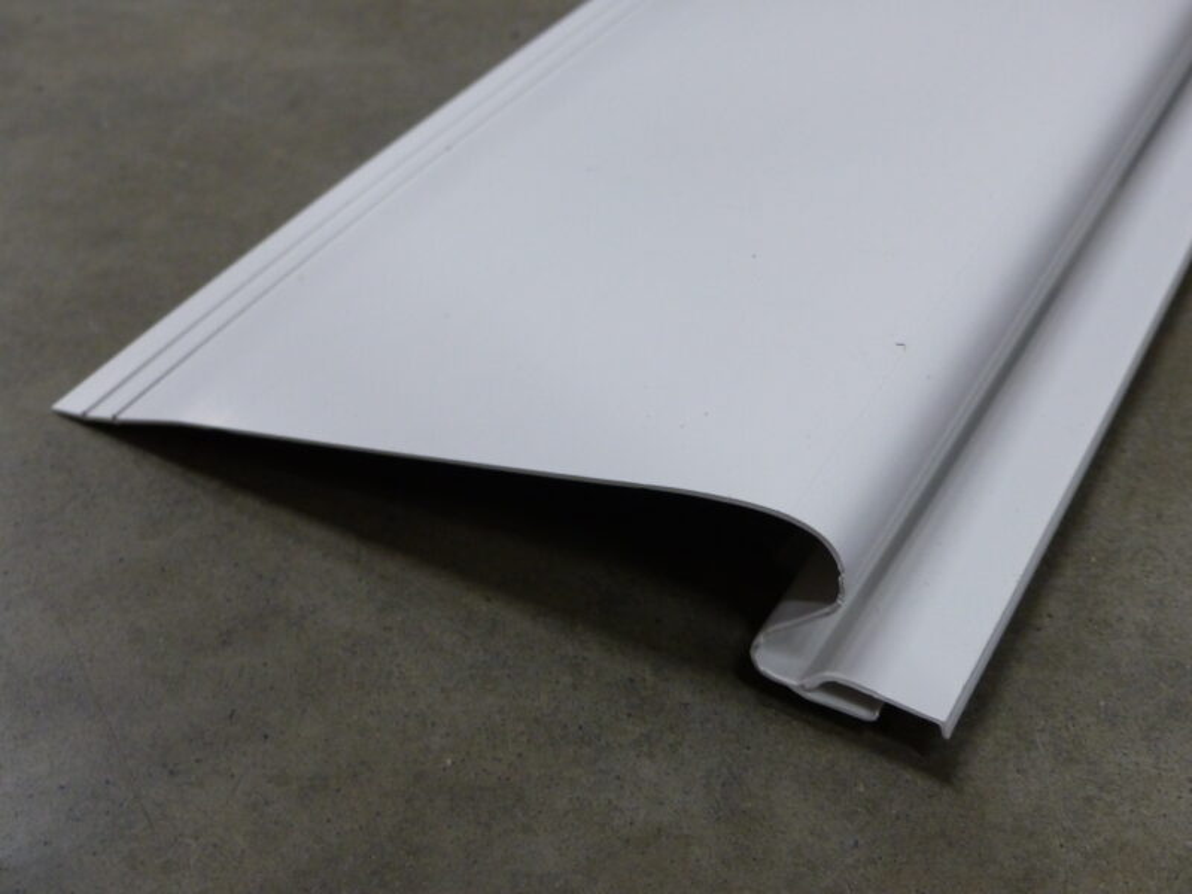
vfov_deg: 32.2
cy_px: 447
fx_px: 1550
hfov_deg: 42.1
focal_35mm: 45
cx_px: 596
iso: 400
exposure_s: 1/60
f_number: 2.8
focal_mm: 8.1
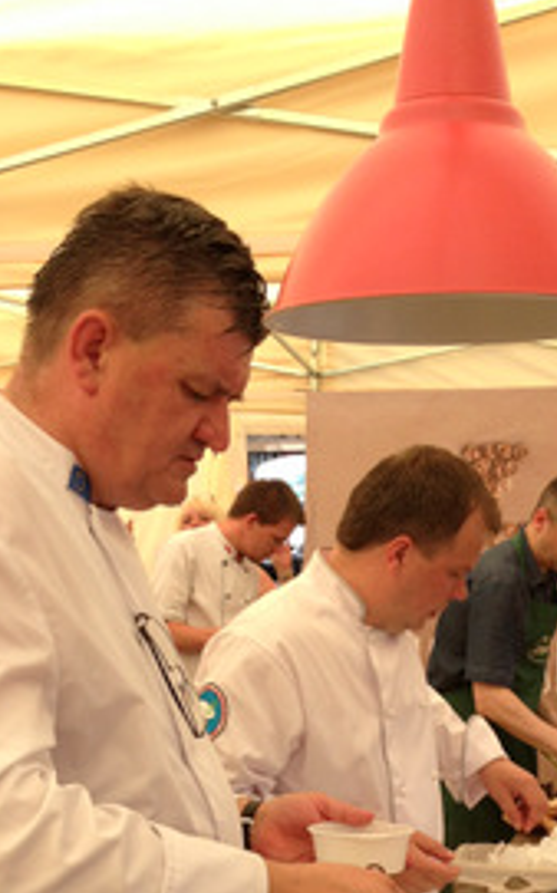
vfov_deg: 31.8
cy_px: 761
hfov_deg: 20.9
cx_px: 366
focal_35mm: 62
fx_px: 1508
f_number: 2.4
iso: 50
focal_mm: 4.12
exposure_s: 1/638
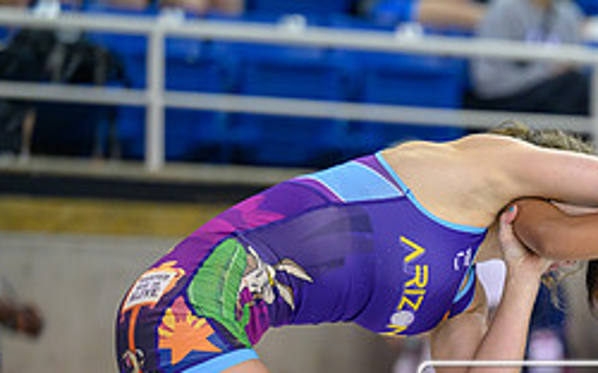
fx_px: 4822
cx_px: 658
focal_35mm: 296
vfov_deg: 4.4
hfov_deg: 7.1
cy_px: 424
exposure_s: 1/800
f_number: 2.8
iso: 2000
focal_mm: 125
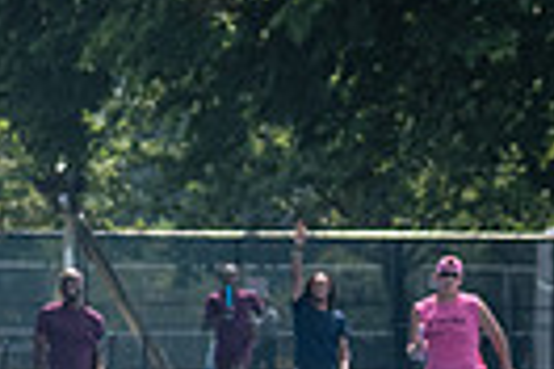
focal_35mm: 695
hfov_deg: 3.0
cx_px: -293
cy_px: 578
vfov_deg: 2.0
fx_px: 10694
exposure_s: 1/1600
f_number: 5
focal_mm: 86
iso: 160
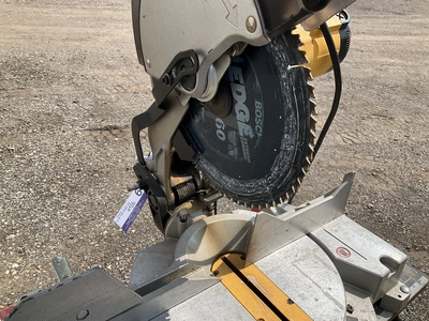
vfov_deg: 48.2
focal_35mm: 29
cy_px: 160
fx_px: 359
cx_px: 214
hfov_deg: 61.7
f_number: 1.8
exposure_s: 1/2058
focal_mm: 3
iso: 25
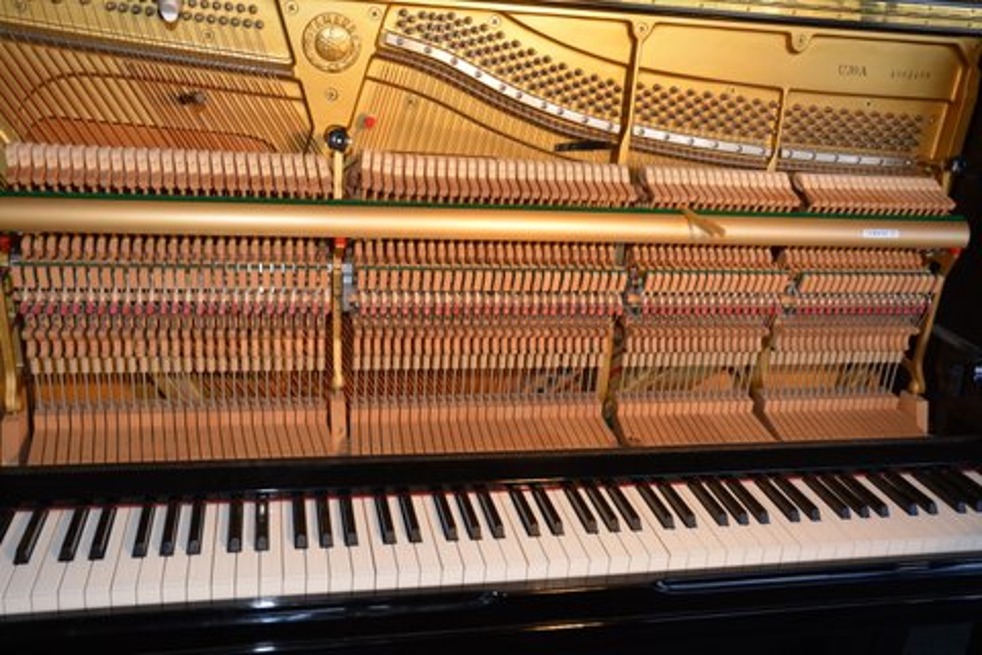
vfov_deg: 40.0
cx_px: 491
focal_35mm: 33
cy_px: 328
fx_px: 900
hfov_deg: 57.2
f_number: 5
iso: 200
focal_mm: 22
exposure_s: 1/100
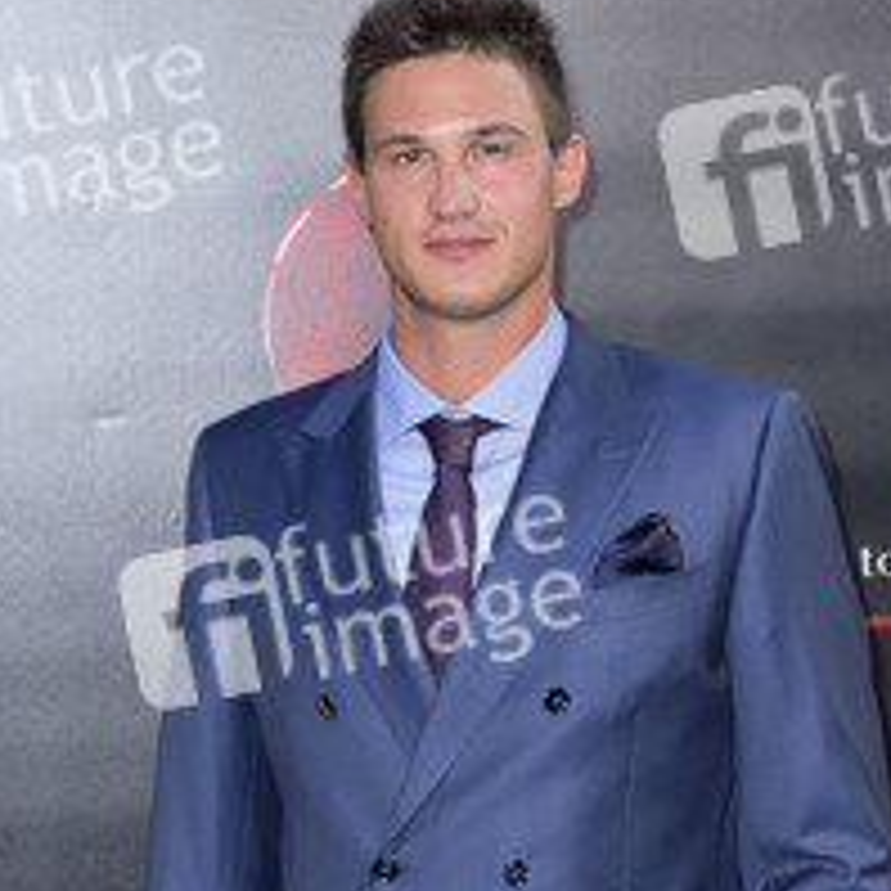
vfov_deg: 14.4
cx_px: 484
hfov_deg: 14.5
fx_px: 3495
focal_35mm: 120
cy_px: 828
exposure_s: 1/250
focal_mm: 70
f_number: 6.3
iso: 640
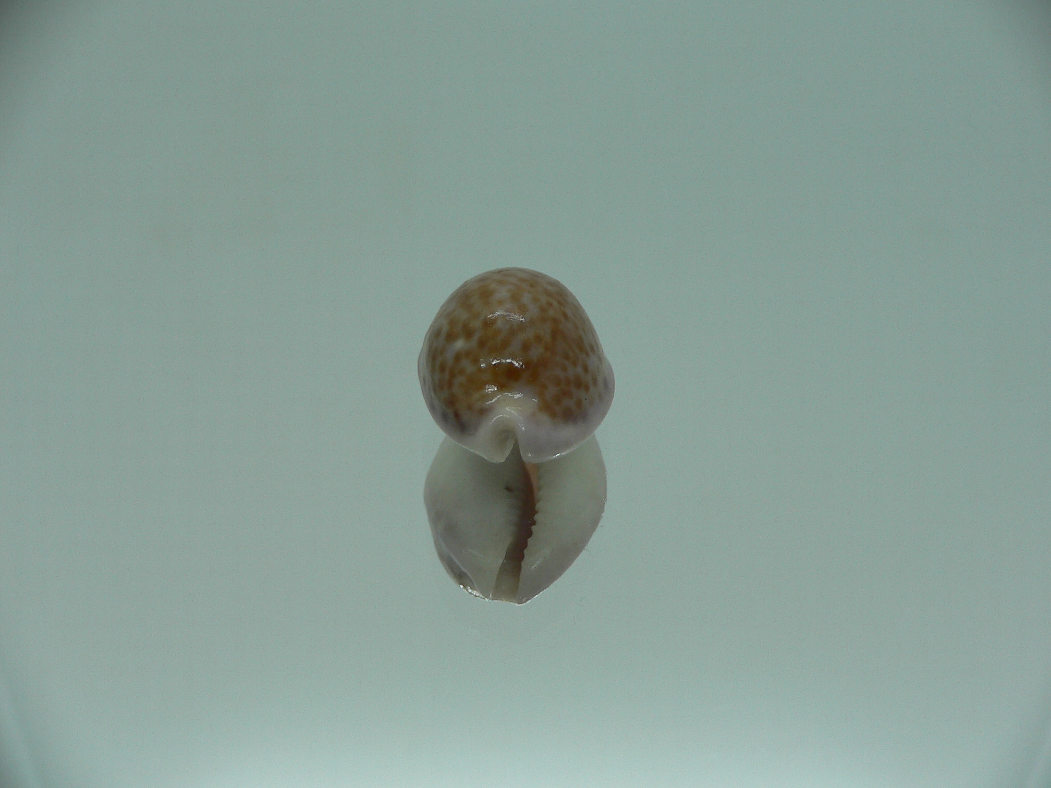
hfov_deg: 52.6
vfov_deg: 40.7
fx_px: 1063
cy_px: 394
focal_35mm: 35
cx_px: 526
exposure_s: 1/60
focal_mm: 4.6
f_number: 2.8
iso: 80
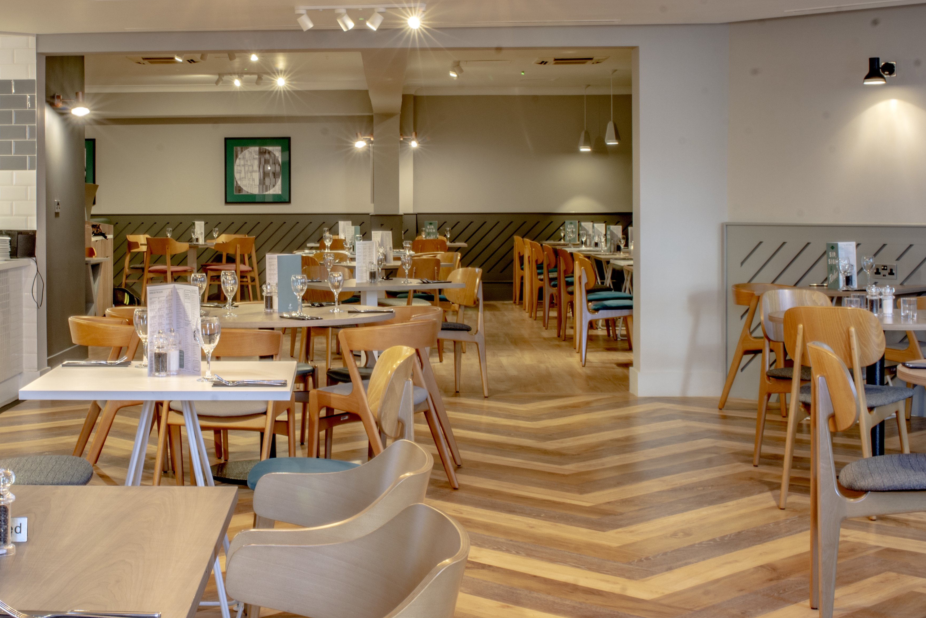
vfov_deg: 22.9
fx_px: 1518
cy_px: 206
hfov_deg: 33.5
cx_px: 270
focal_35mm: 59
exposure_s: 6
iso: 50
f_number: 22
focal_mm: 28
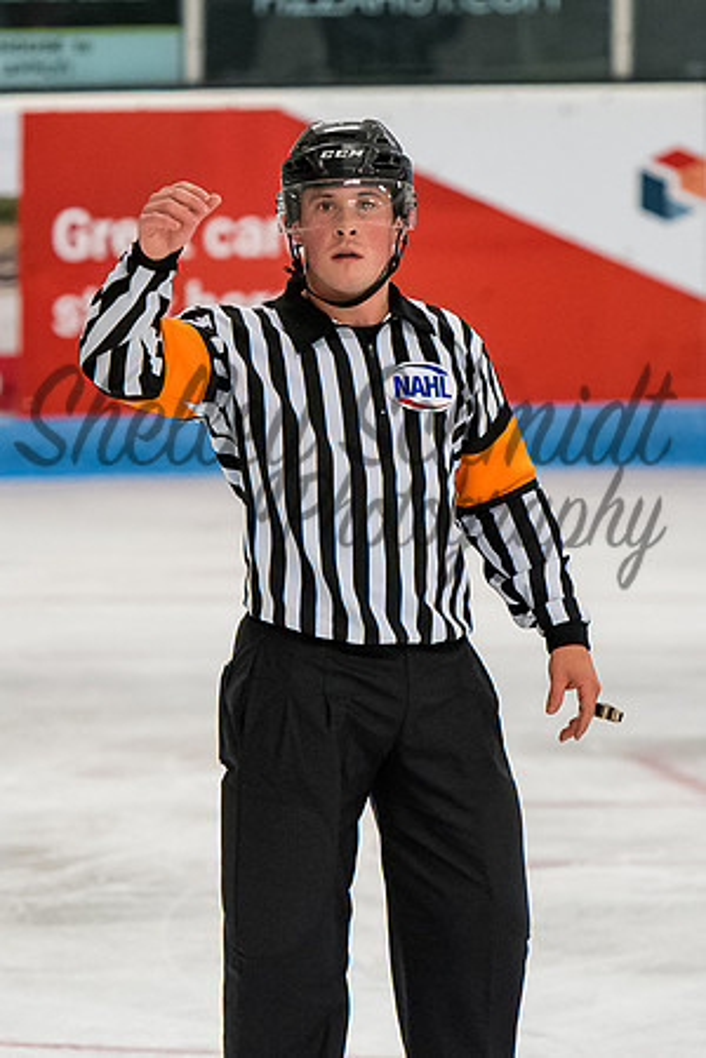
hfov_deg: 2.4
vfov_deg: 3.7
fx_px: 16541
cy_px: 460
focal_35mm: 562
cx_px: 355
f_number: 3.2
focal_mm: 185
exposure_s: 1/800
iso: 2500
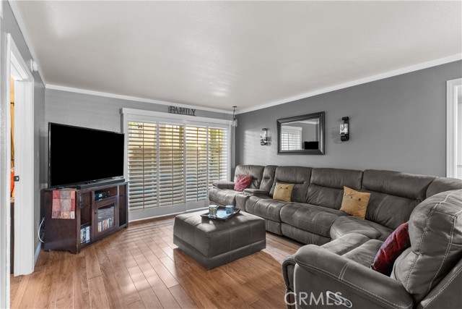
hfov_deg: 96.7
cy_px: 154
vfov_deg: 73.8
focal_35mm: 16
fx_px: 205
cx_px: 231
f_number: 8
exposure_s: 5
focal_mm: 16
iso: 640
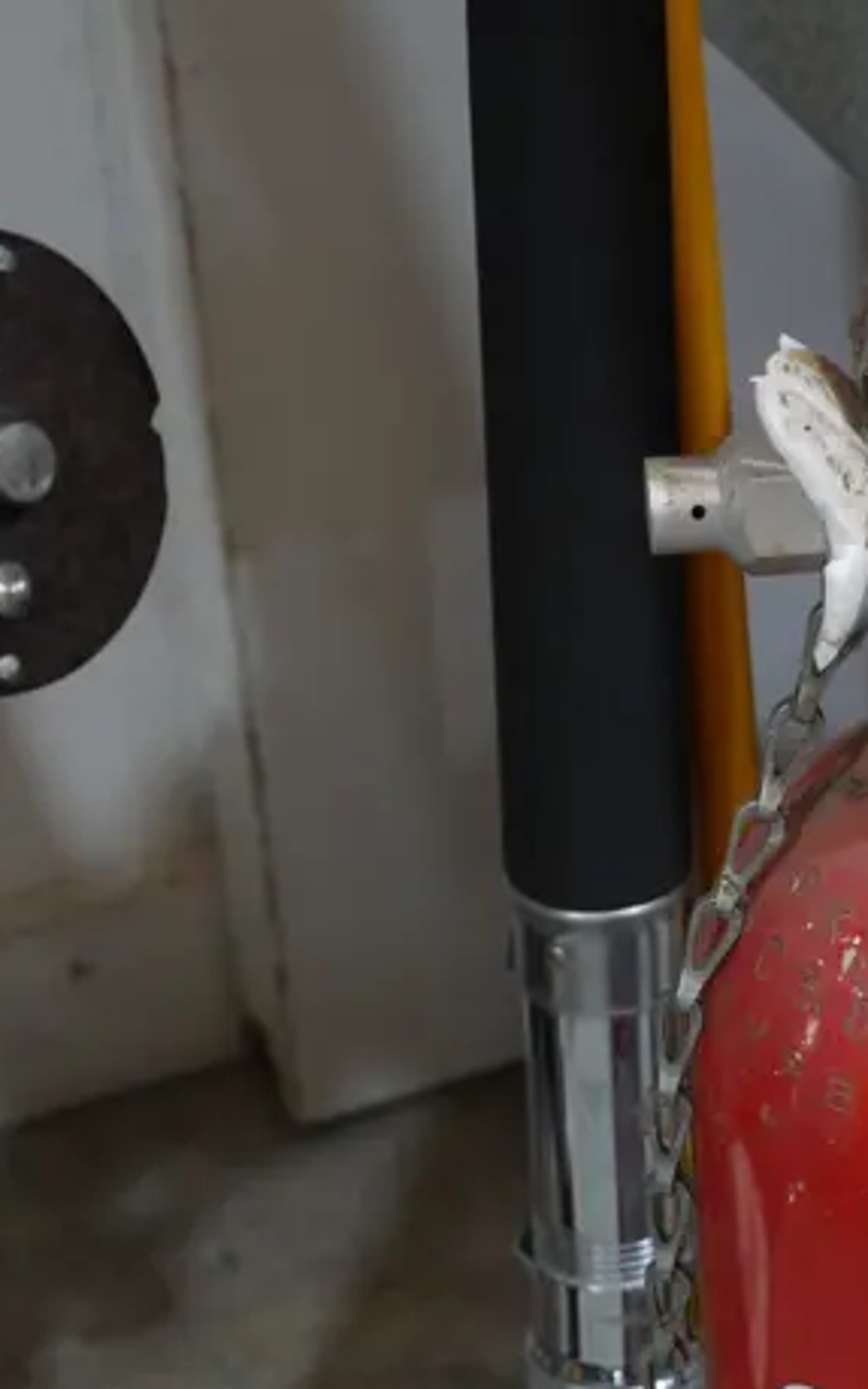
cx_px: 1154
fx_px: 5903
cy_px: 1344
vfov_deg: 13.3
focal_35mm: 156
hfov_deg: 8.3
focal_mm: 33
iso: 1600
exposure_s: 1/80
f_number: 5.4
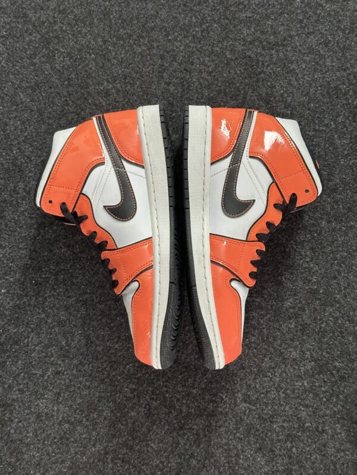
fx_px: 660
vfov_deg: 39.6
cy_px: 238
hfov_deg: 30.3
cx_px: 178
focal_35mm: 48
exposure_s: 1/50
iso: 250
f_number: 1.78
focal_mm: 6.86
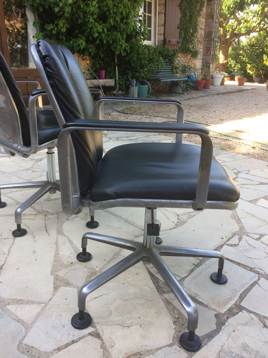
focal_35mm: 29
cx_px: 134
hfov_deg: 48.2
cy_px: 179
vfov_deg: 61.7
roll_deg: +0.9
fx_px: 299
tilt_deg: -24.9
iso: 32
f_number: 2.2
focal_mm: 4.15
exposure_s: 1/160
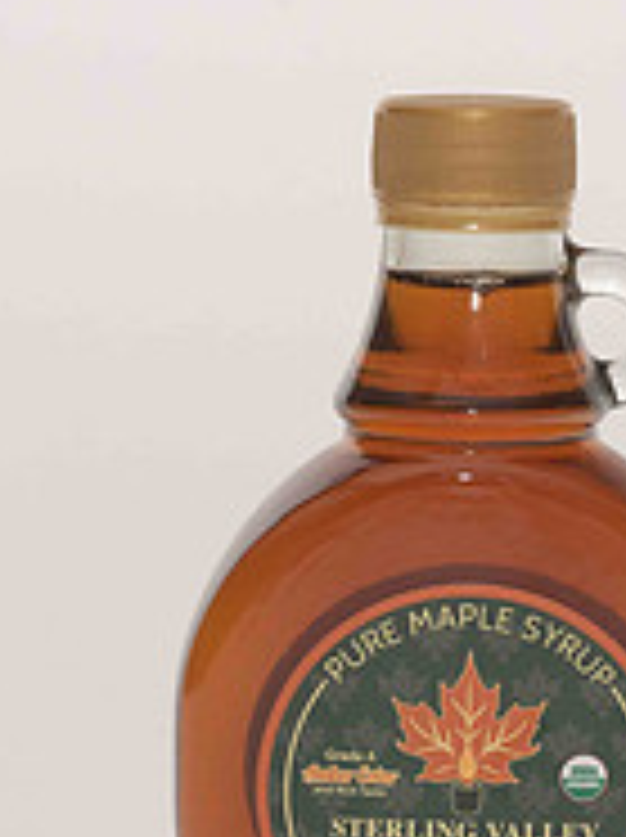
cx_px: 486
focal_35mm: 255
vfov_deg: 7.8
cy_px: 655
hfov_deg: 5.8
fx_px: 6163
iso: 400
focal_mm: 85
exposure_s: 1/100
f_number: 13
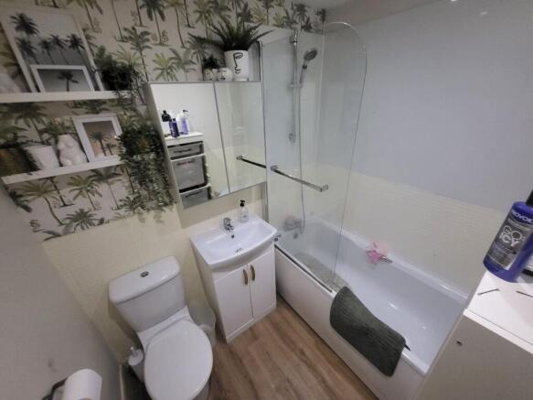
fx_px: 200
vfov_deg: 89.9
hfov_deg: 106.2
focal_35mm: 13
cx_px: 266
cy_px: 200
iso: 800
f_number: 2.2
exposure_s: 1/25
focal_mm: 1.74
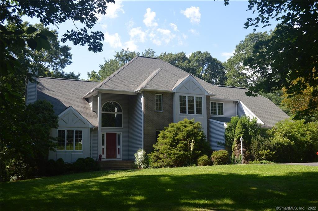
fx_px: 318
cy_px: 106
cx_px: 159
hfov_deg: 53.2
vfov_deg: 36.8
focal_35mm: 36
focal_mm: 24
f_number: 5.6
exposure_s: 1/125
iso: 100
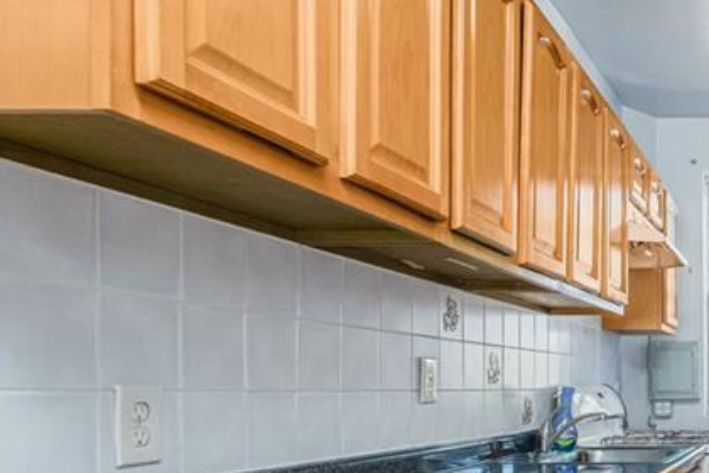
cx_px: 824
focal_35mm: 39
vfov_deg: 33.2
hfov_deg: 38.5
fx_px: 768
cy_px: 378
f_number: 5
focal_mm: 16
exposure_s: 1/50
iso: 64
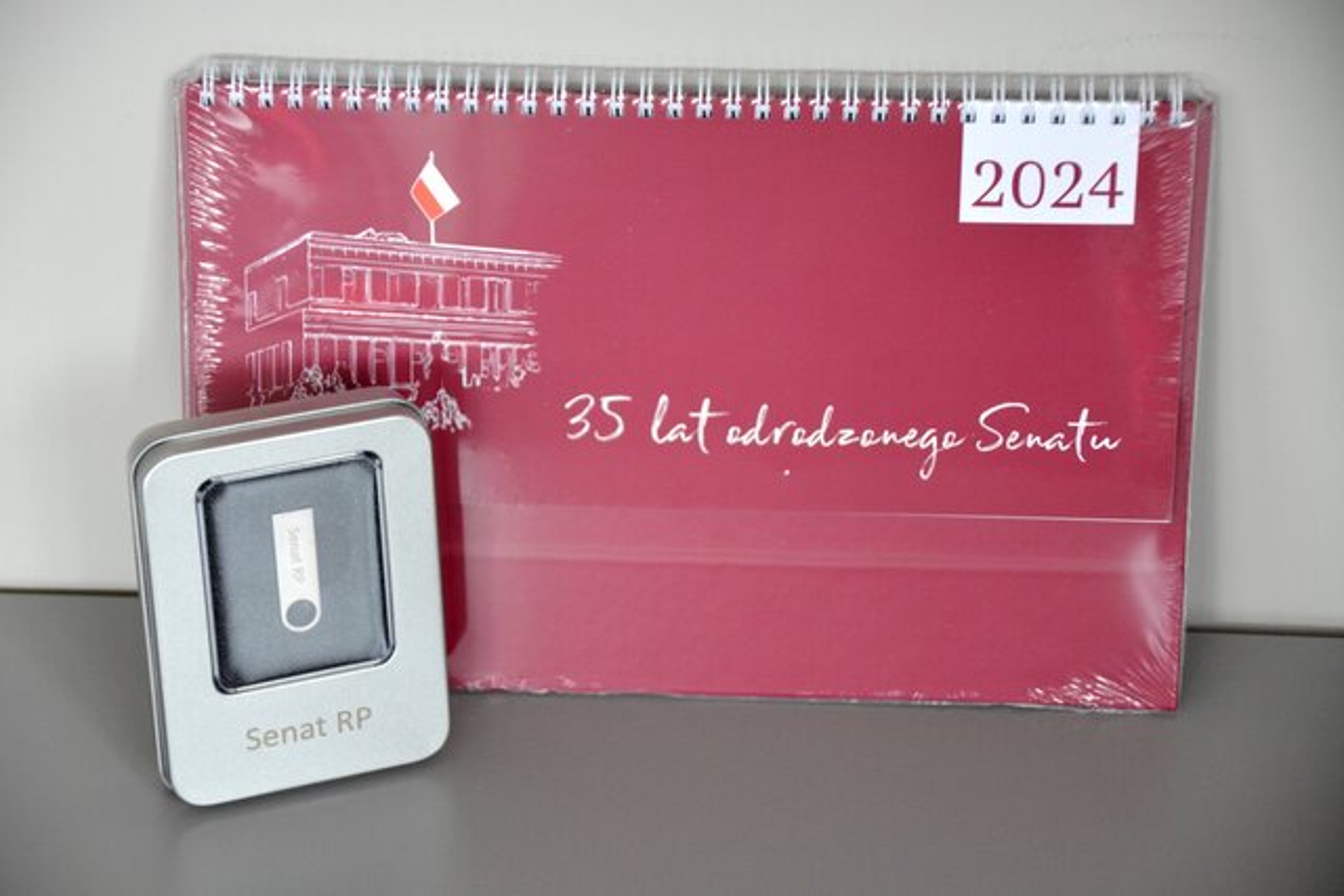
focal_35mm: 112
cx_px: 672
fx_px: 4201
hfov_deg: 18.2
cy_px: 448
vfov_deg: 12.2
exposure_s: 1/30
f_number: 5.3
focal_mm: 75
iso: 1600
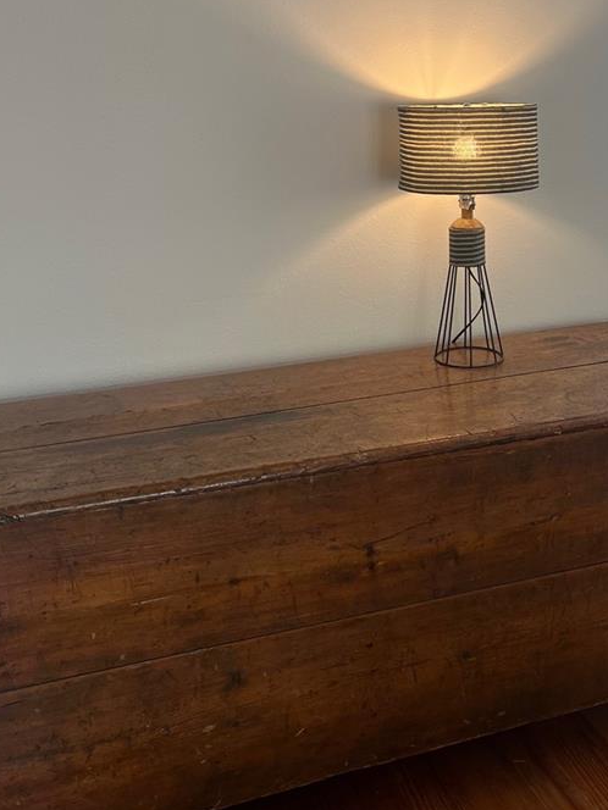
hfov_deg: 30.6
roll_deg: +1.1
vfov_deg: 38.5
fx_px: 1101
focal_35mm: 47
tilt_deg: -7.1
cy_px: 132
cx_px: 420
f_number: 1.5
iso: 40
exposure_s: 1/120
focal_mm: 5.7
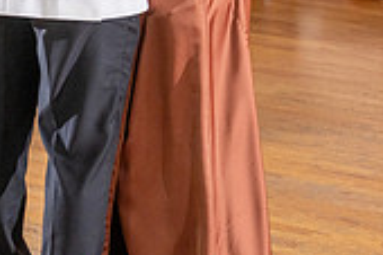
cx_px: 358
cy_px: -159
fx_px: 1998
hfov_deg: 10.9
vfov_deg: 7.1
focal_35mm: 188
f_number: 4
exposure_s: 1/160
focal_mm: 55
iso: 800
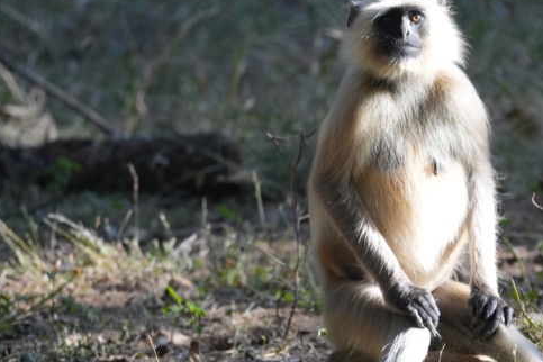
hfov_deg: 1.4
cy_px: 176
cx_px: 442
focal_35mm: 1490
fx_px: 22472
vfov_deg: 0.9
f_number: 6.3
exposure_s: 1/500
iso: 1250
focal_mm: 600
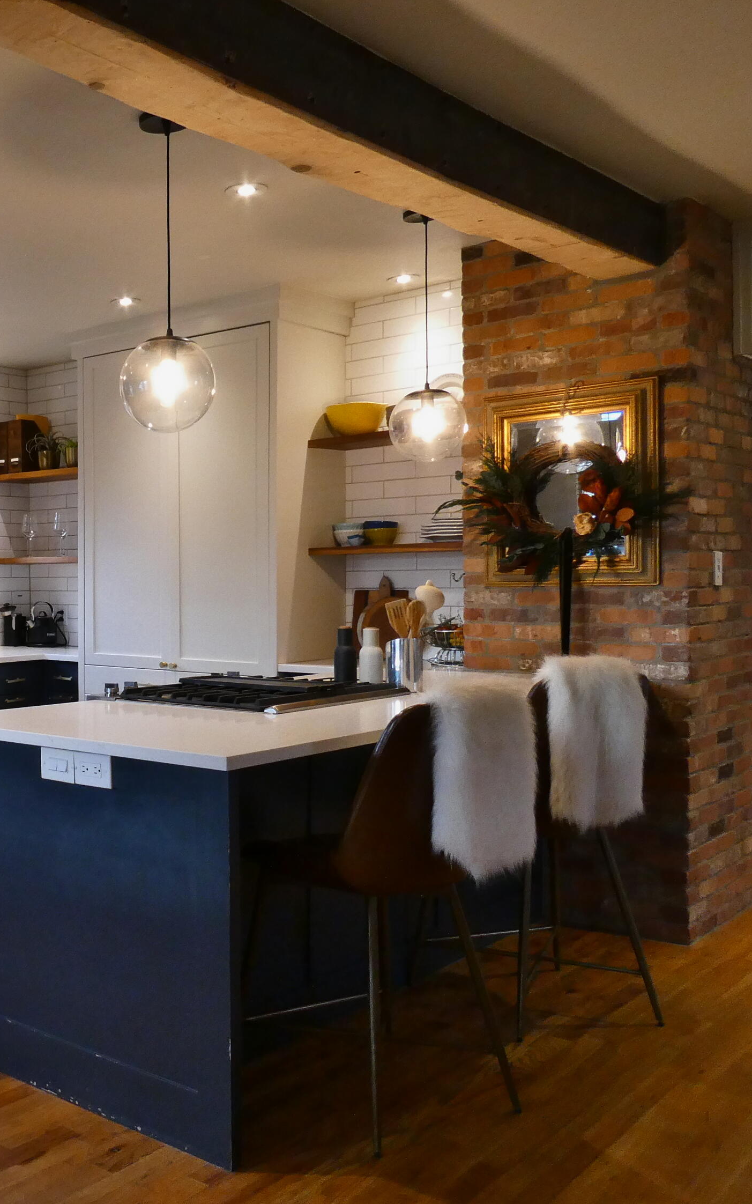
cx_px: -7
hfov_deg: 33.9
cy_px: 602
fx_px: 1115
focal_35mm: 34
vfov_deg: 56.7
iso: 400
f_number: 4.5
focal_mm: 4.3
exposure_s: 1/15
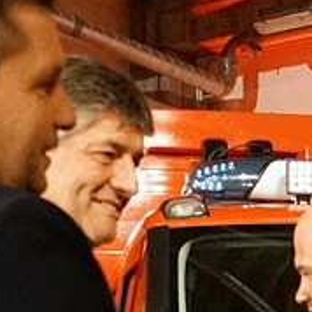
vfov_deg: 10.8
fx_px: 1581
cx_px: 312
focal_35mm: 155
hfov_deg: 11.2
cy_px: 486
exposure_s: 1/60
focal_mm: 18
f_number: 3.5
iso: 3200
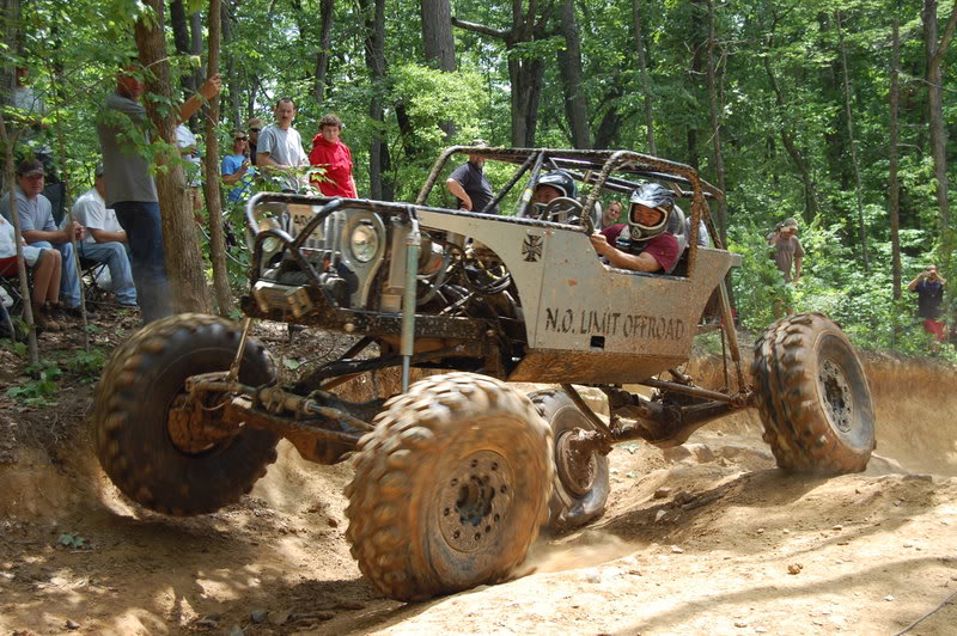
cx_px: 478
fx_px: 1514
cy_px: 318
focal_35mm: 57
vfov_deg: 23.7
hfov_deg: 35.1
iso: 200
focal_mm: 38
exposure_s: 1/160
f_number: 6.3
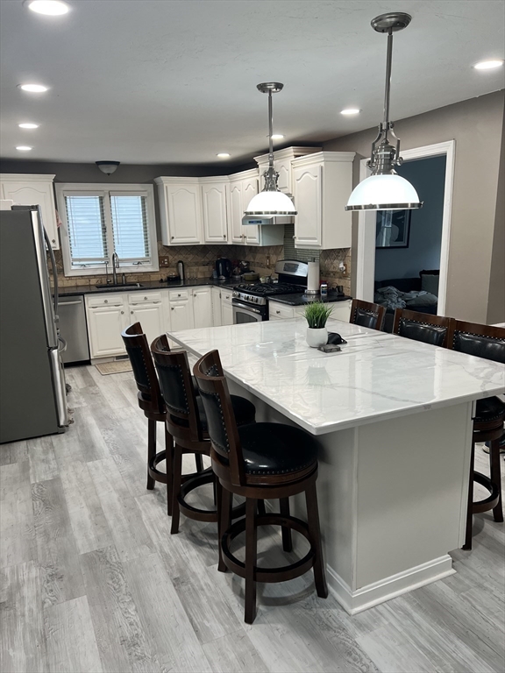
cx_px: 252
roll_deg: +1.7
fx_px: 506
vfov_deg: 67.3
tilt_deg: -11.6
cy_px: 336
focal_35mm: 26
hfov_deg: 53.1
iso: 80
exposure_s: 1/120
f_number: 1.5
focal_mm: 5.7
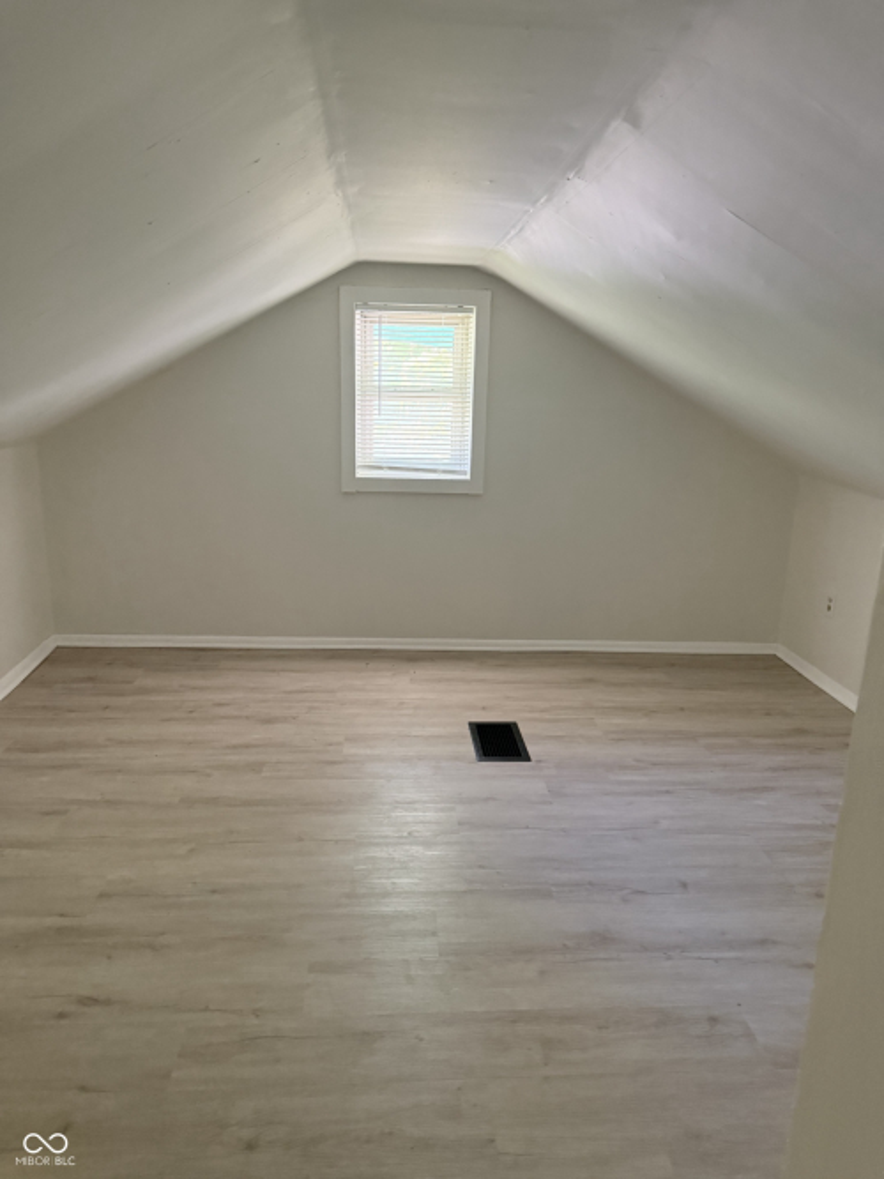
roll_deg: -0.8
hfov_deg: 56.8
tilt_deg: -13.4
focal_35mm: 24
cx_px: 442
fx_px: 817
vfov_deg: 71.6
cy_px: 590
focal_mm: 6.76
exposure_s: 1/60
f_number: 1.78
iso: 640
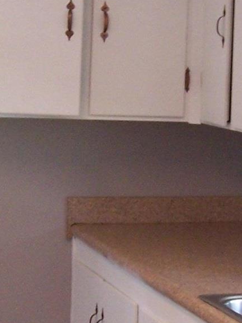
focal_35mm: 153
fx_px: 1426
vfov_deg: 12.9
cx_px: 143
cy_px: 229
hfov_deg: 9.7
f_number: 2.8
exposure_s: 1/20
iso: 140
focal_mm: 6.3
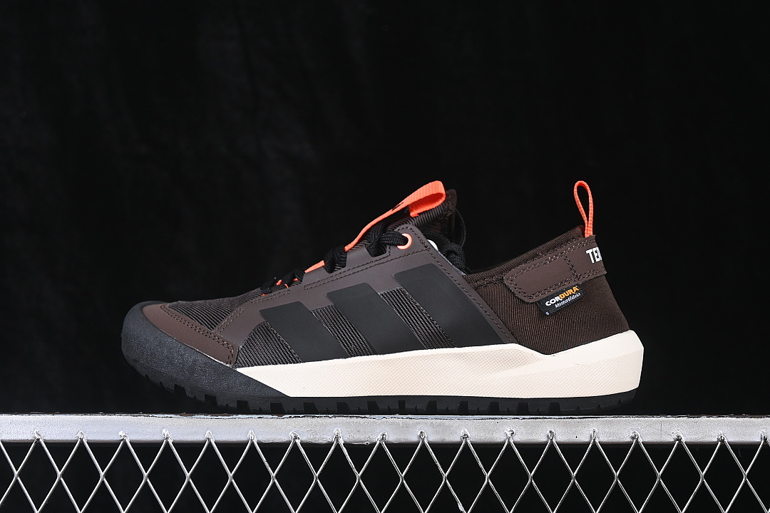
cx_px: 385
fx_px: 1604
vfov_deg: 18.2
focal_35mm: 75
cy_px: 256
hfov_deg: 27.0
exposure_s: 1/60
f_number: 6.3
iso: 160
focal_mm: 50
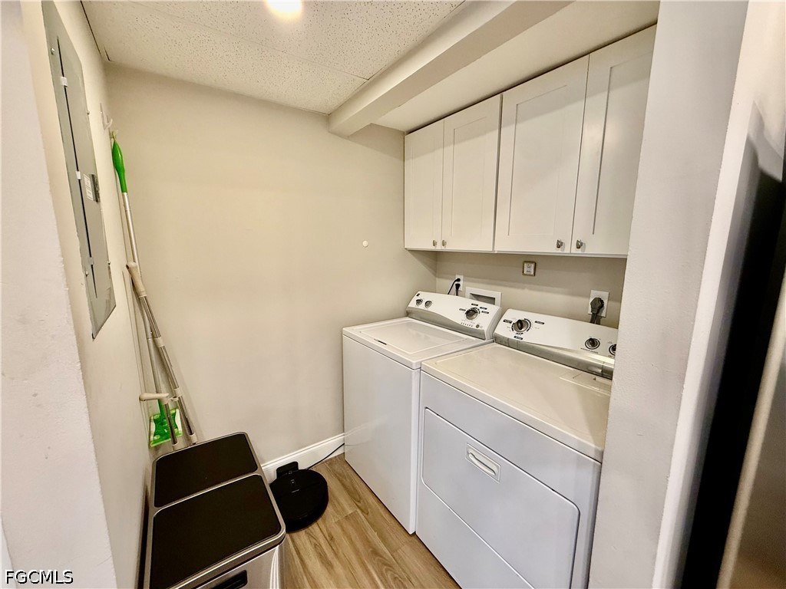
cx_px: 393
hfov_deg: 102.1
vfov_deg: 85.7
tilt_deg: -8.7
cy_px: 294
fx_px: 318
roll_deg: -0.3
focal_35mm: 14
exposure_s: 1/60
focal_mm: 2.22
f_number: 2.2
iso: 200
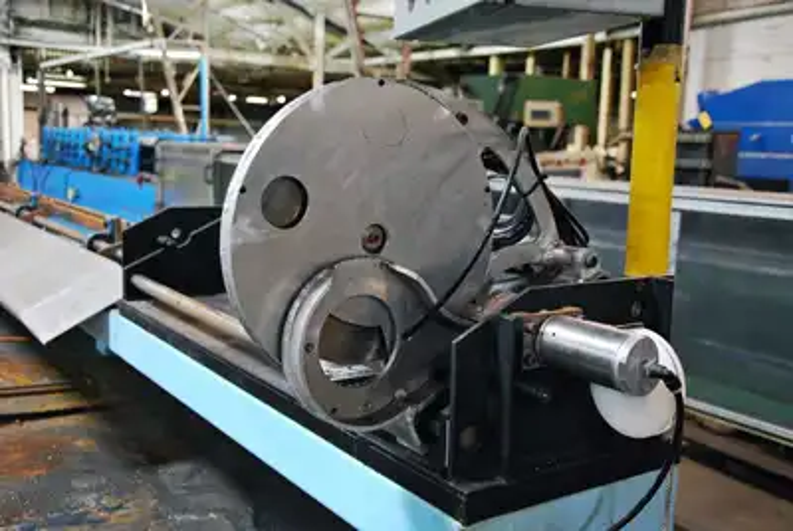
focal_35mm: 39
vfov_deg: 34.3
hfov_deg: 49.5
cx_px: 396
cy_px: 266
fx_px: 860
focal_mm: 26
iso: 1600
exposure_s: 1/20
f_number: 4
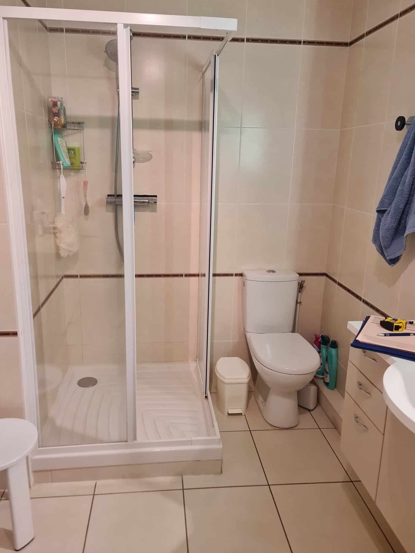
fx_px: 416
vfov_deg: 67.3
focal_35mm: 26
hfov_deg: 53.1
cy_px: 267
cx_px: 200
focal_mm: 7
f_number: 1.8
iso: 320
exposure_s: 1/100
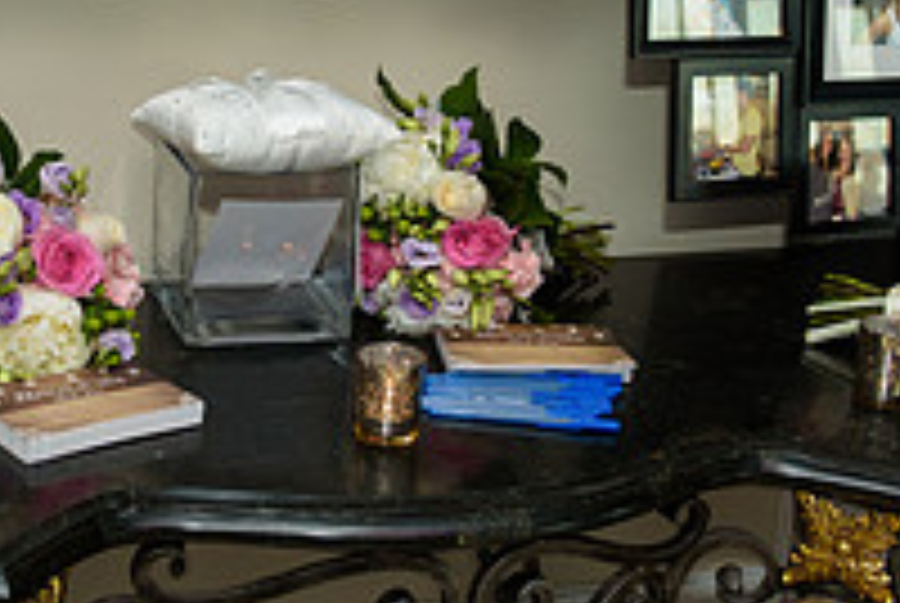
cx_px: 302
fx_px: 2028
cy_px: 214
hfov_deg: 24.9
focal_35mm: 81
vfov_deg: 16.9
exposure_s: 1/200
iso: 400
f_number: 3.2
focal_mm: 28
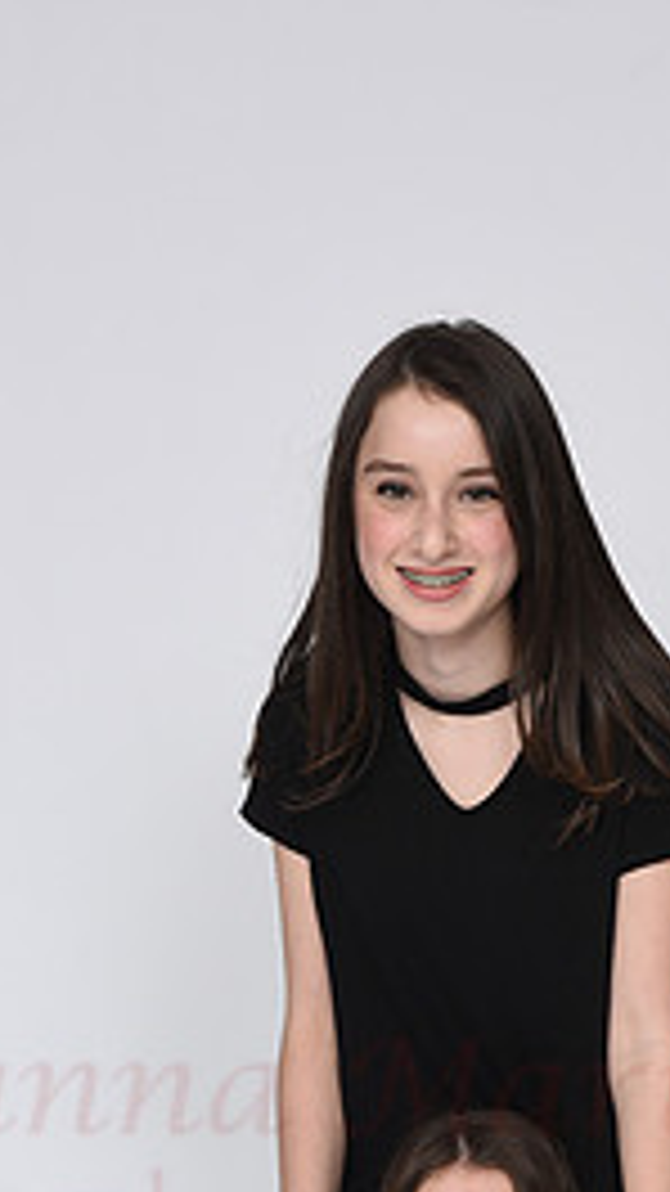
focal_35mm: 101
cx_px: 456
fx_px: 3191
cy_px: 1111
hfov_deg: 12.0
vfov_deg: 20.6
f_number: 7.1
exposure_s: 1/160
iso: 100
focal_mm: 44
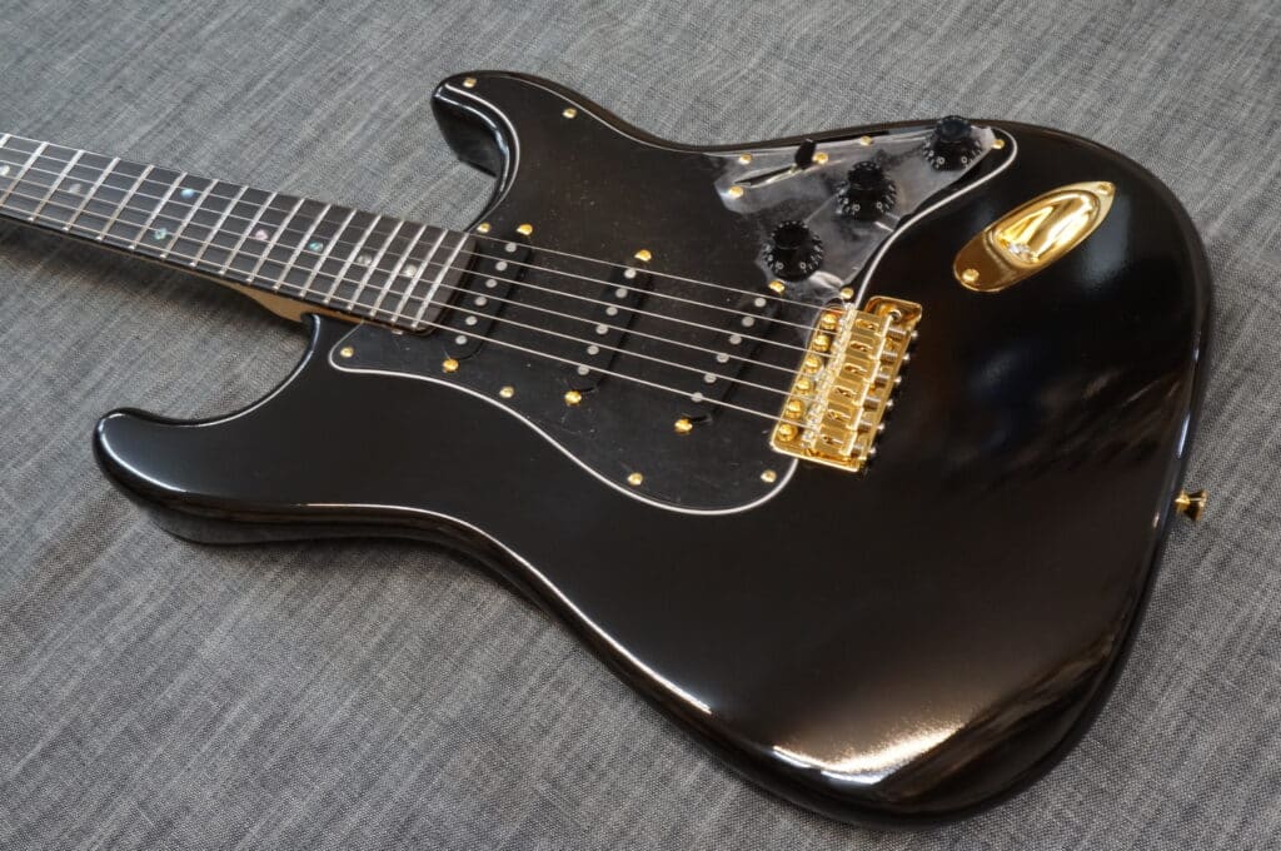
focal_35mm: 38
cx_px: 640
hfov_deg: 51.3
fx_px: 1333
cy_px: 426
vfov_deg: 35.4
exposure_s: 1/6
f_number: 11
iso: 800
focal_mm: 25
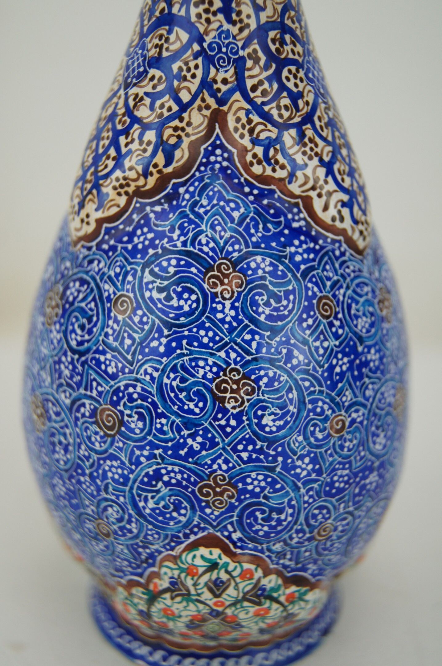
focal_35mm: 52
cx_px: 221
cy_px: 333
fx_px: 970
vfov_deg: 37.9
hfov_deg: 25.7
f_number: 5
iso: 200
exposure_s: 1/160
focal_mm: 35
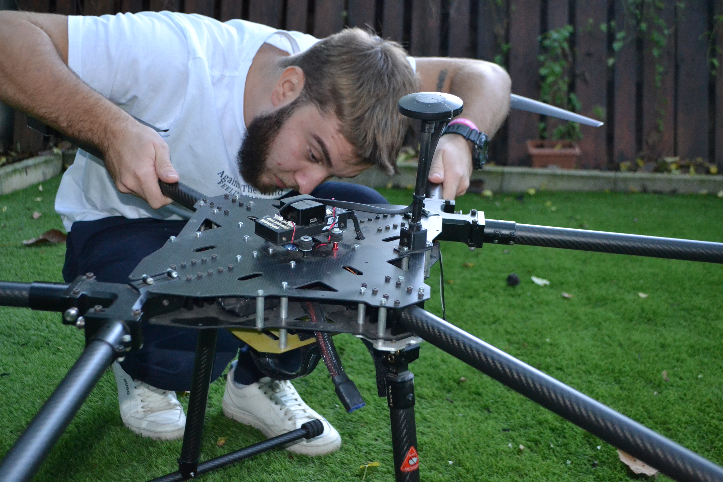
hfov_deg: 43.6
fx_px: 904
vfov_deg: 29.9
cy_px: 241
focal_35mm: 45
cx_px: 362
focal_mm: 30
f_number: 4.5
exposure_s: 1/60
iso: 2200
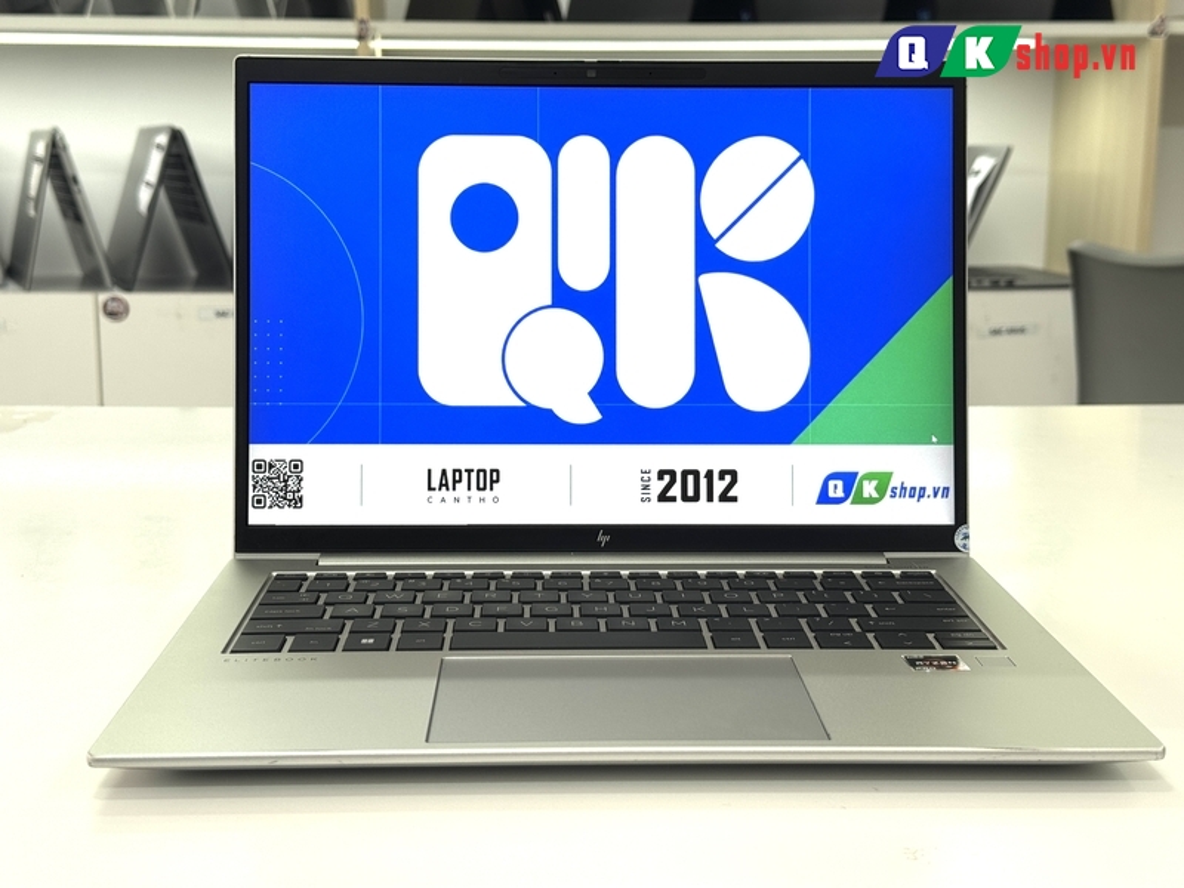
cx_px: 592
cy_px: 444
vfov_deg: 30.3
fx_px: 1642
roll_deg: +0.6
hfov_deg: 39.7
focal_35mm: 48
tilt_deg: -10.5
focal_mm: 6.76
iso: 50
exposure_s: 1/211
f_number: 1.78
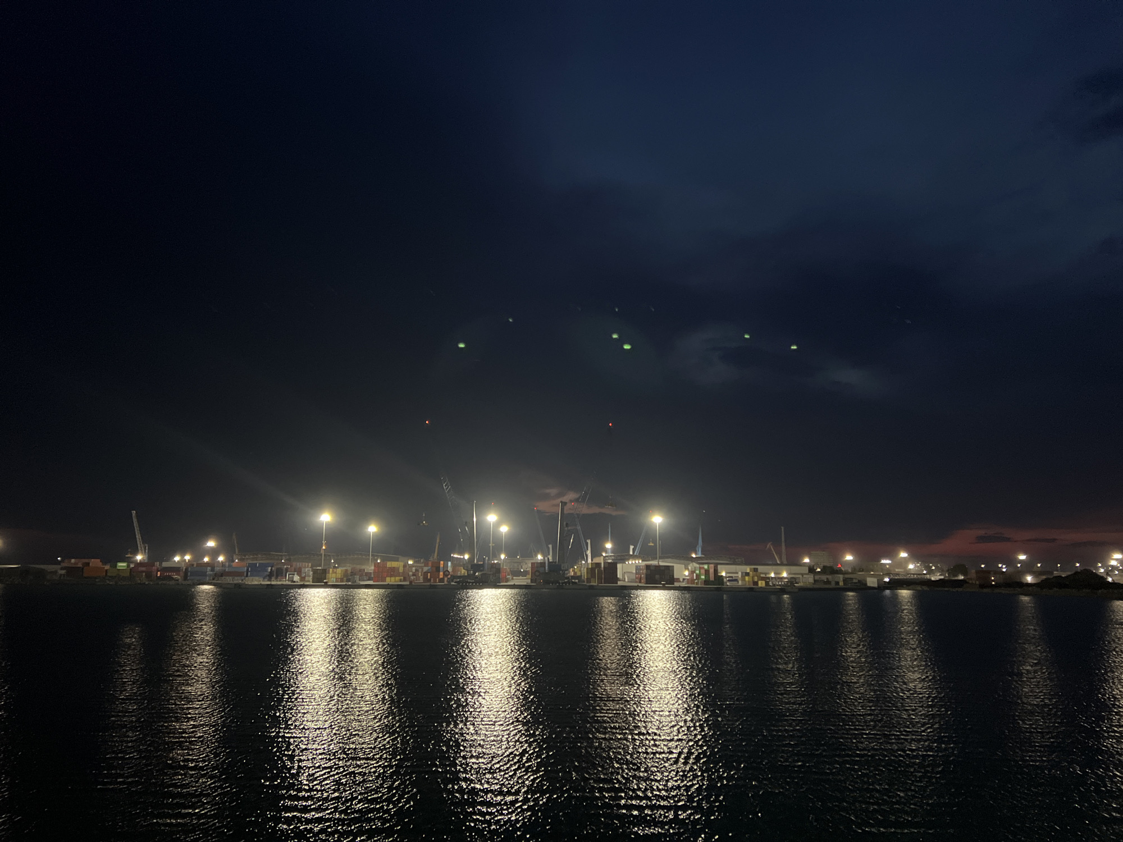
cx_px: 562
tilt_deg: +9.5
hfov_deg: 67.3
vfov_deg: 53.1
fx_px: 843
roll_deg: -0.1
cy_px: 421
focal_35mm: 26
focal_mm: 5.7
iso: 400
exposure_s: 1/40
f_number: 1.5
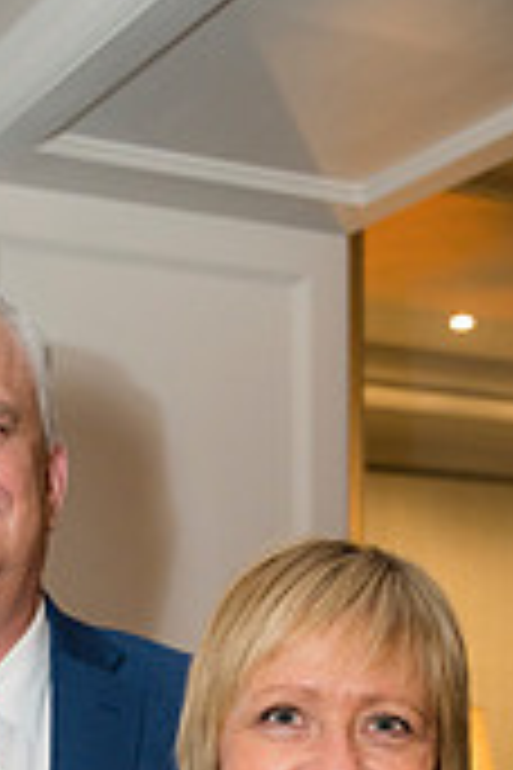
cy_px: 1000
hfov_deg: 17.1
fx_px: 1688
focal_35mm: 79
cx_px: 108
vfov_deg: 22.9
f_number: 4
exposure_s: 1/125
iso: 800
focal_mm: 30
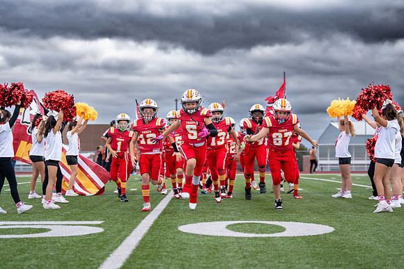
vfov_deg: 18.6
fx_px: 822
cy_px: 134
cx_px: 202
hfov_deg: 27.6
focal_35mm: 73
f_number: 2.8
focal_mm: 70
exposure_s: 1/1250
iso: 640
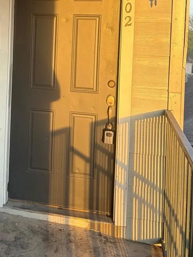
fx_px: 364
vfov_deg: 37.3
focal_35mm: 49
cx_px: 35
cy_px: 44
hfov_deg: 28.9
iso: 64
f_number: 1.6
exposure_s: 1/188
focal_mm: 5.96
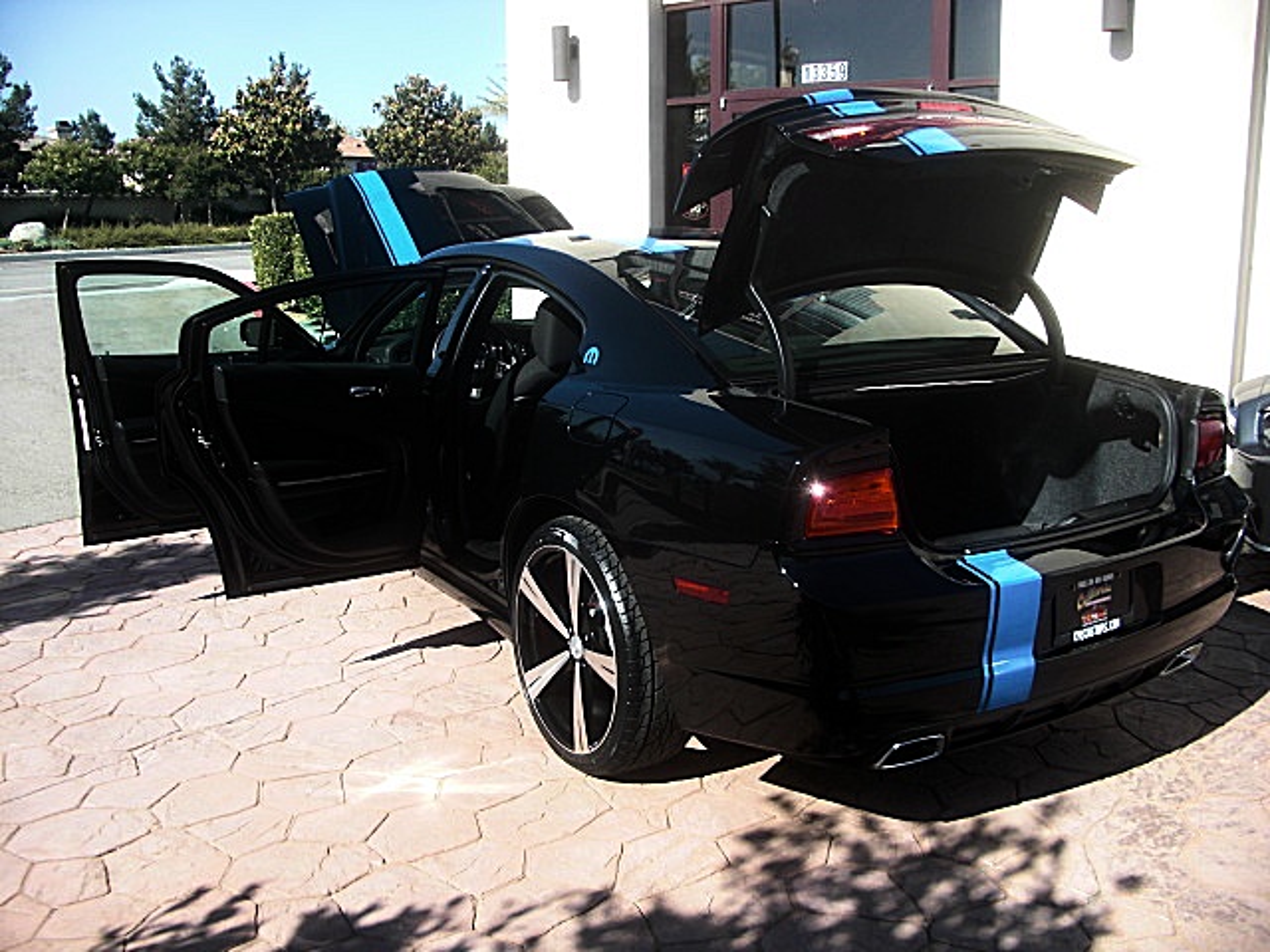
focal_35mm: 36
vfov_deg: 39.7
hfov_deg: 51.4
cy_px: 476
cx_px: 635
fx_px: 1321
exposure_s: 1/400
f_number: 2.8
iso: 50
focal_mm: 6.3
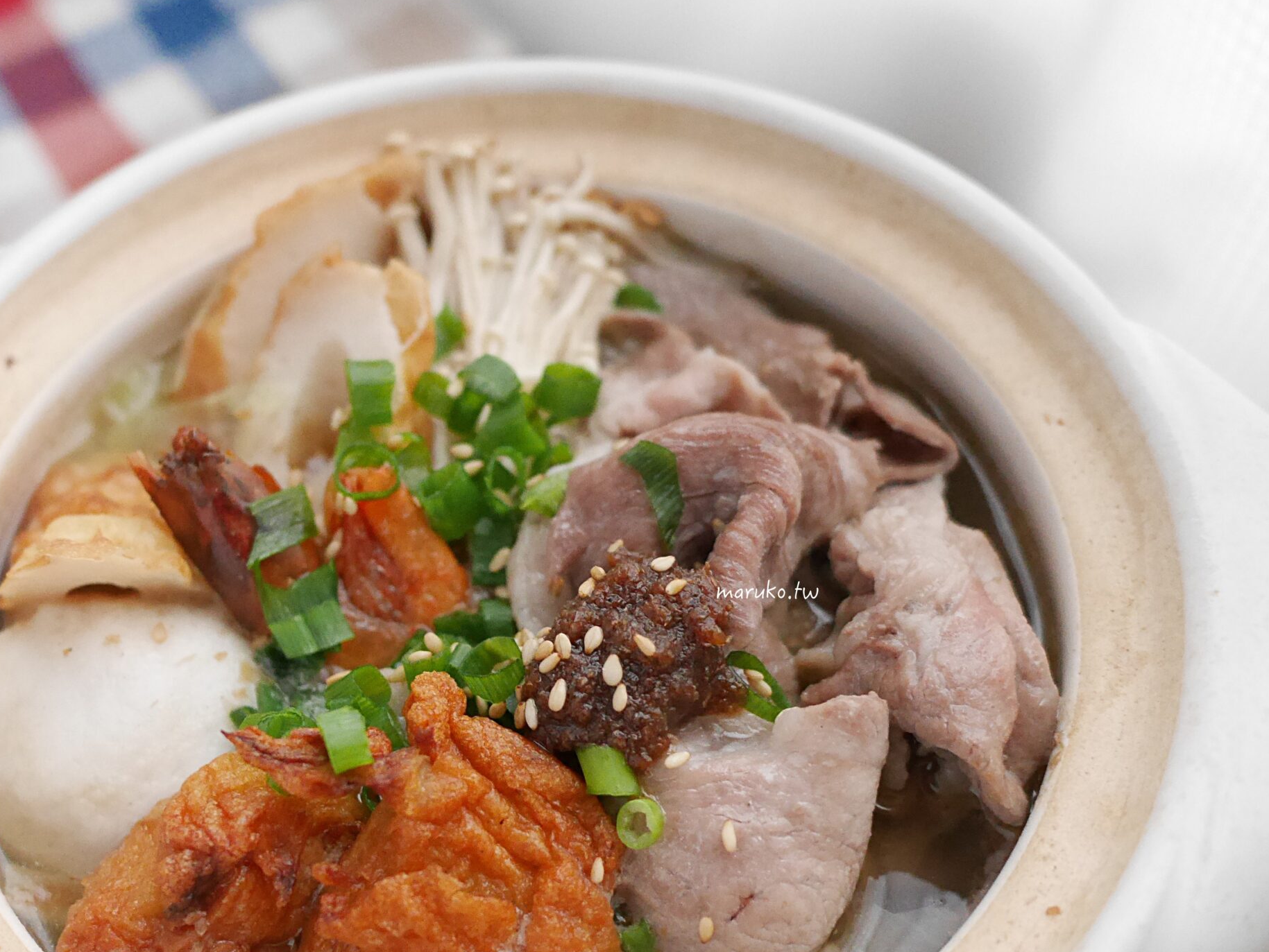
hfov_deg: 44.3
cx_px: 450
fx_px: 1540
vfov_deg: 34.1
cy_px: 637
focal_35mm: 42
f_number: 2.5
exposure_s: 1/40
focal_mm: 15
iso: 3200
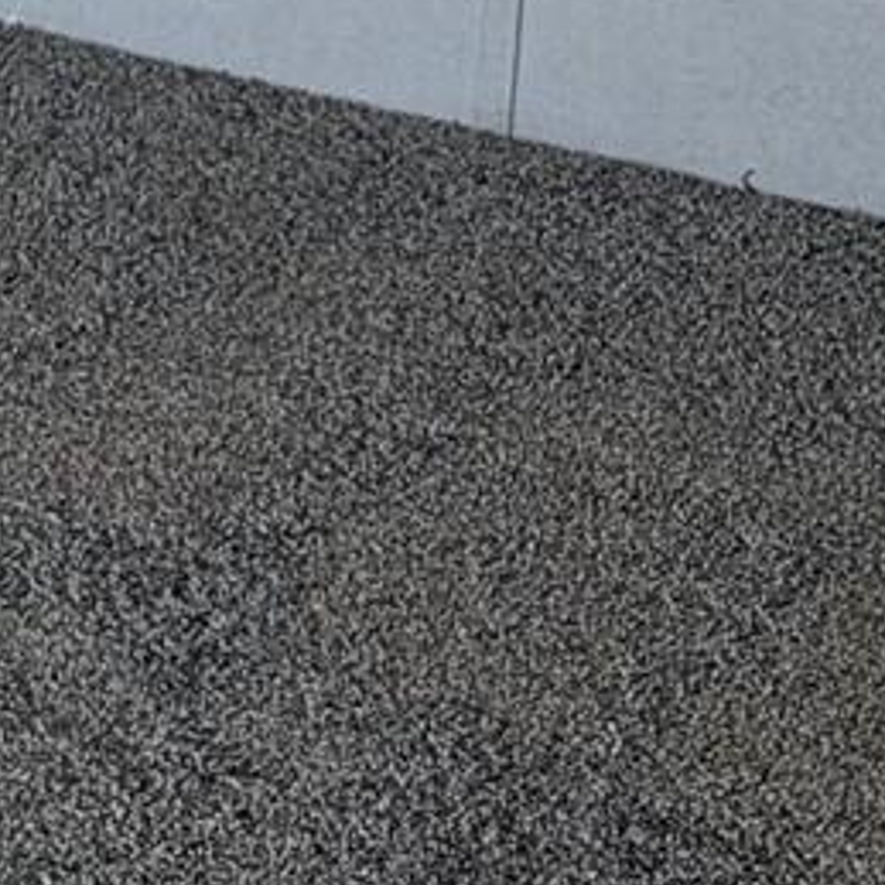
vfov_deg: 9.6
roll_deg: +1.4
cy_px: -953
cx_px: -2409
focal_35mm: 168
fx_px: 4859
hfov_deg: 7.8
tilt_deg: -8.5
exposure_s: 1/121
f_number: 1.8
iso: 100
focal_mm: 6.93
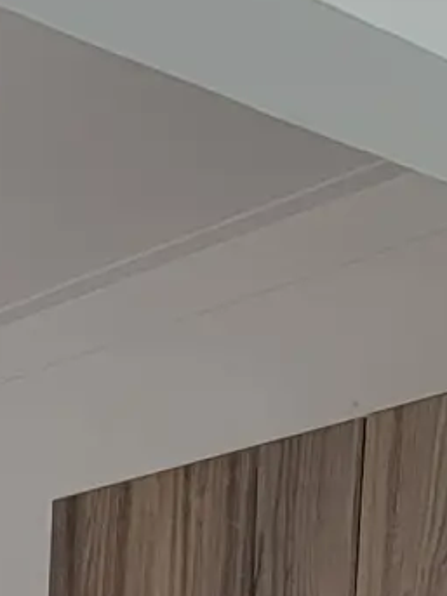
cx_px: -610
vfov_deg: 16.3
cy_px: 1142
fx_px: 1671
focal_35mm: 97
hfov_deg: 12.3
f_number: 2.2
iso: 80
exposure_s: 1/60
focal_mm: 2.2
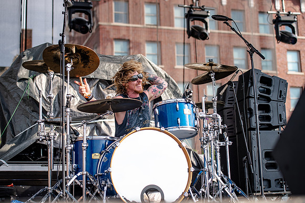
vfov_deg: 19.4
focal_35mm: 70
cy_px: 102
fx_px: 593
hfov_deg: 28.9
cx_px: 152
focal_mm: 70
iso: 125
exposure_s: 1/800
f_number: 4
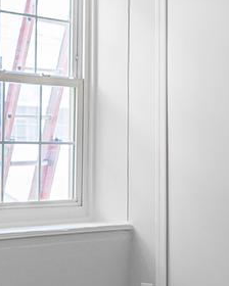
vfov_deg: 19.9
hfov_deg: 16.0
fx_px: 813
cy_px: 170
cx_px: 59
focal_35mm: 96
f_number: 3.5
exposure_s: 1/250
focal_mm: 14
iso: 400
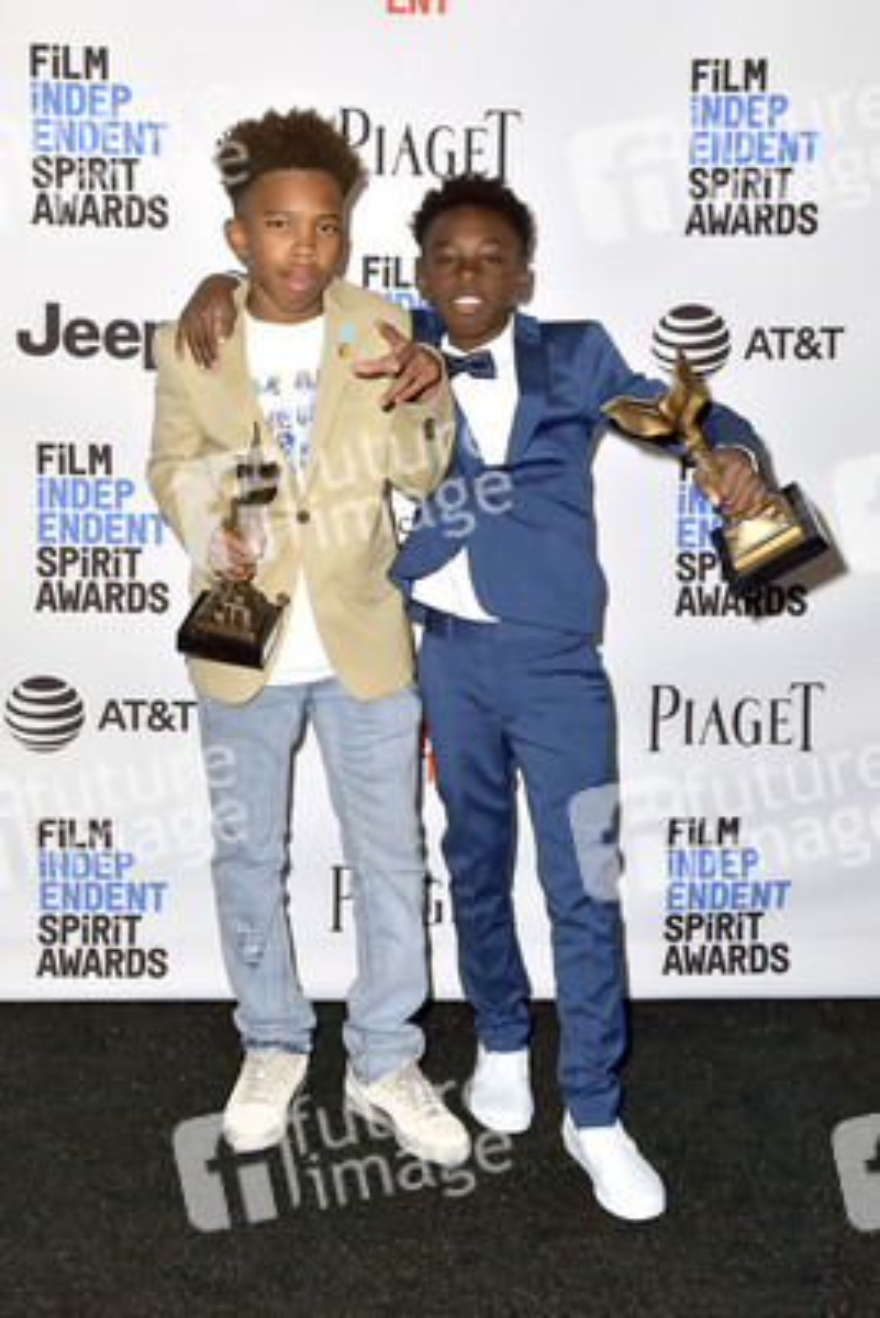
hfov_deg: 37.9
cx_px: 440
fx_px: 1282
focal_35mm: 35
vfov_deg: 54.4
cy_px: 659
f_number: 6.3
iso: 500
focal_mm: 35
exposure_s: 1/320
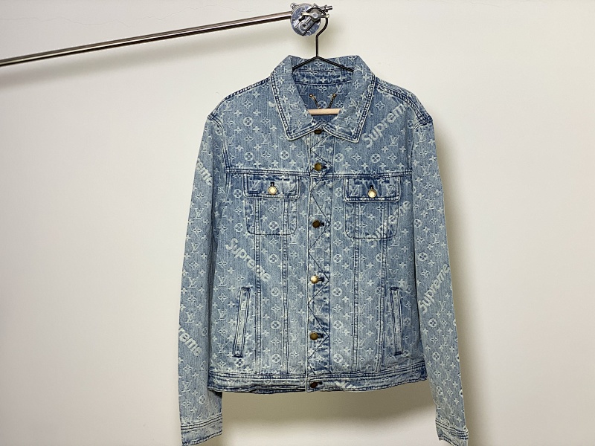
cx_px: 298
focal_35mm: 52
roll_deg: +1.3
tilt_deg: -5.0
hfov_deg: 36.8
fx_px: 894
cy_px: 223
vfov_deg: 28.0
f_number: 2
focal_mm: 6
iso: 40
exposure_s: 1/100
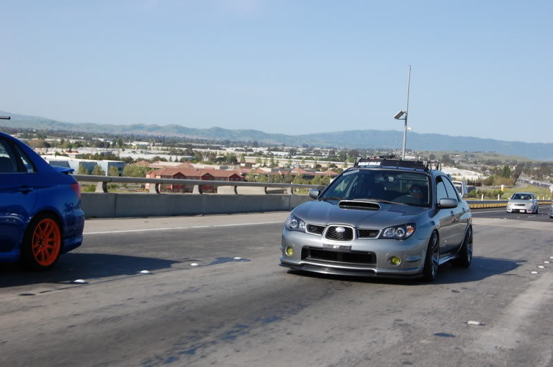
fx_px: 874
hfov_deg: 35.1
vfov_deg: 23.7
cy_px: 184
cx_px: 276
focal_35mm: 57
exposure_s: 1/800
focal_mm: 38
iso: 800
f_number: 14
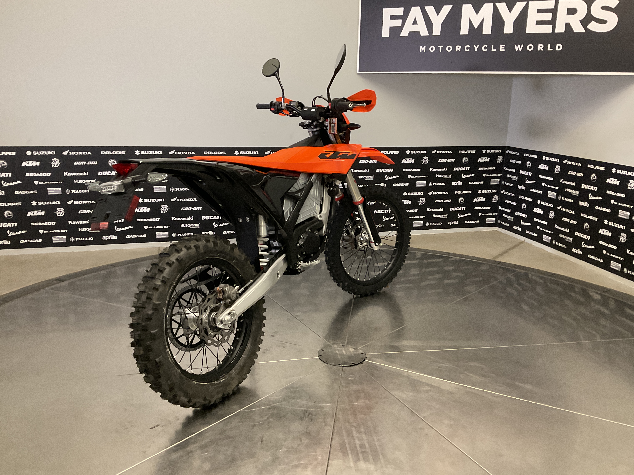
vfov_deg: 46.8
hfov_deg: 60.0
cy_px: 233
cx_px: 321
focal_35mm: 30
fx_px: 549
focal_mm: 3
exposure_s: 1/60
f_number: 1.8
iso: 250
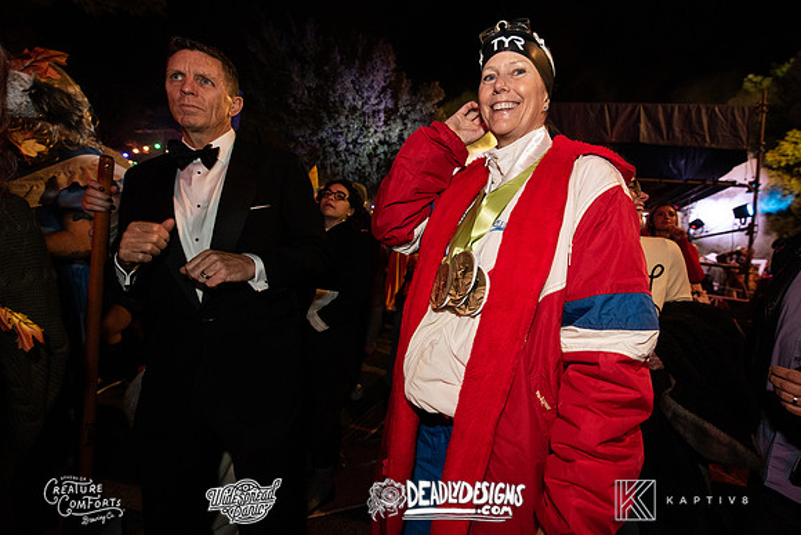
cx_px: 445
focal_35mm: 16
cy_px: 246
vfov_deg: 75.1
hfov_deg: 97.9
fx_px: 347
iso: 2000
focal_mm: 14
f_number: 3.5
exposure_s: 1/60
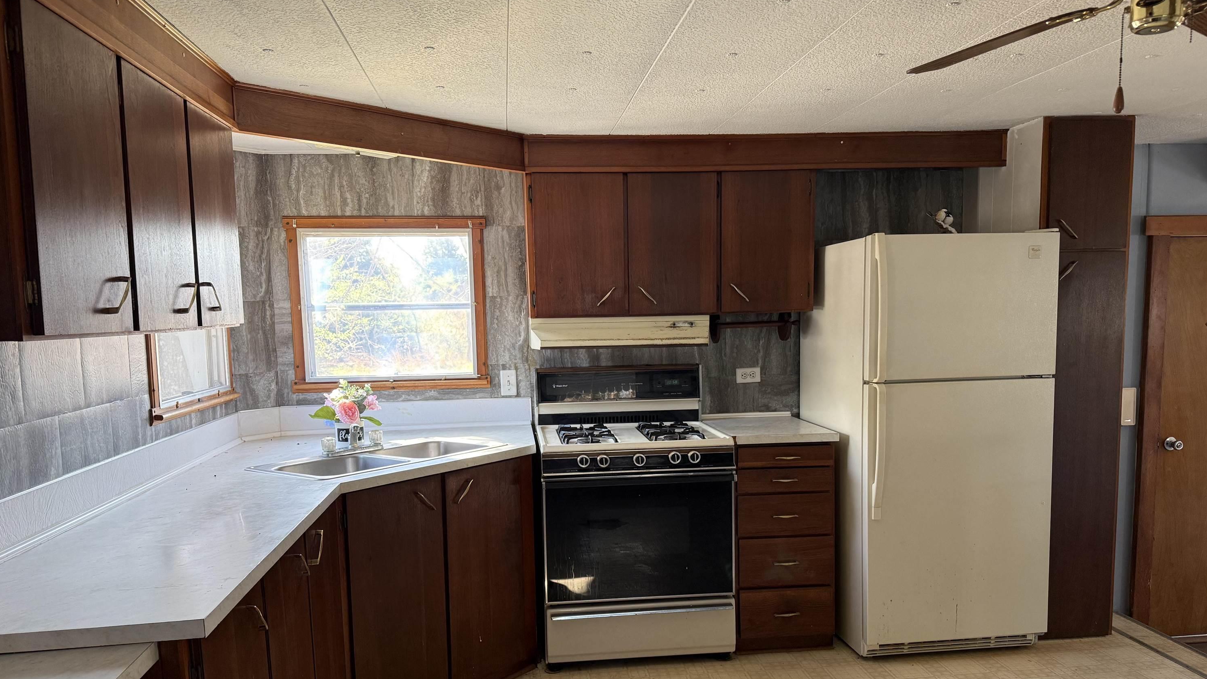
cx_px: 609
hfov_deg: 69.9
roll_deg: +1.0
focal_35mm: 27
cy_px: 417
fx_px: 864
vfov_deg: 42.6
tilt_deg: -6.1
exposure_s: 1/115
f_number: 1.78
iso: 200
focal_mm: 6.76
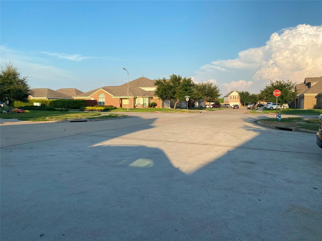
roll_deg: +0.7
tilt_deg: -4.5
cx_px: 161
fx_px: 242
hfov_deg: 67.3
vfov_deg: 53.1
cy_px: 120
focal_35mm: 26
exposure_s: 1/1754
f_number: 1.8
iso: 32
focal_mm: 4.25
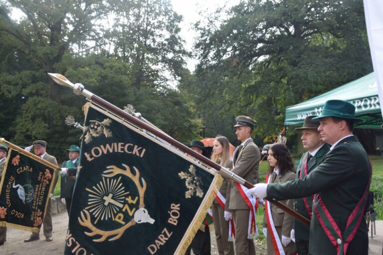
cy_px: 128
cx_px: 192
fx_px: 399
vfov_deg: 35.5
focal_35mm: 38
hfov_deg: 51.3
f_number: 8
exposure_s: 1/250
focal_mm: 25
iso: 400
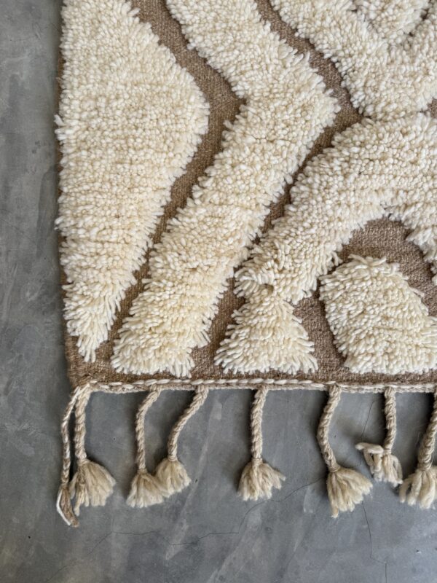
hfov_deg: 56.8
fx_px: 404
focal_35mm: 24
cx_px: 218
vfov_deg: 71.6
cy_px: 292
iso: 64
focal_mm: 6.76
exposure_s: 1/259
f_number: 1.78
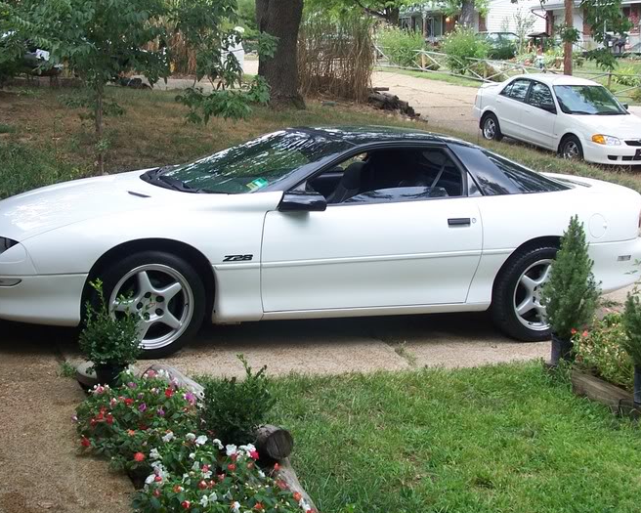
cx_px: 306
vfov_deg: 30.2
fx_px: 949
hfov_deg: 37.3
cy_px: 238
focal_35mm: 50
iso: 80
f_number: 2.8
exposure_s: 1/90
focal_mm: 7.2
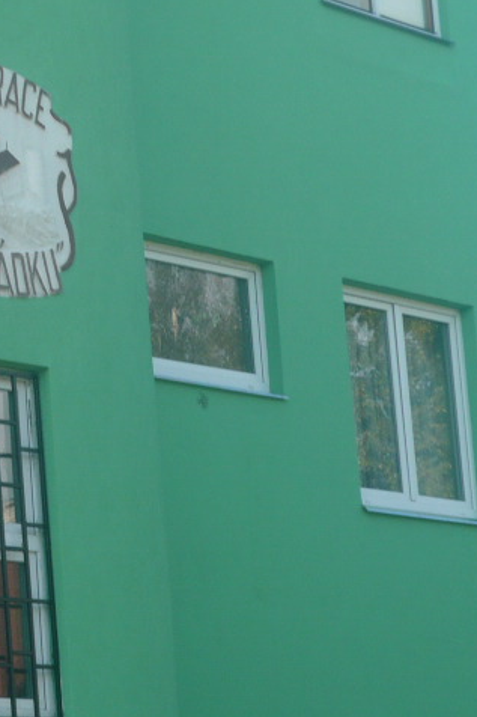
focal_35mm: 130
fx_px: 2585
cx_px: 17
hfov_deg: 10.5
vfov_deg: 15.8
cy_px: 357
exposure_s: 1/200
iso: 100
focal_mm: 9.6
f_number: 3.5
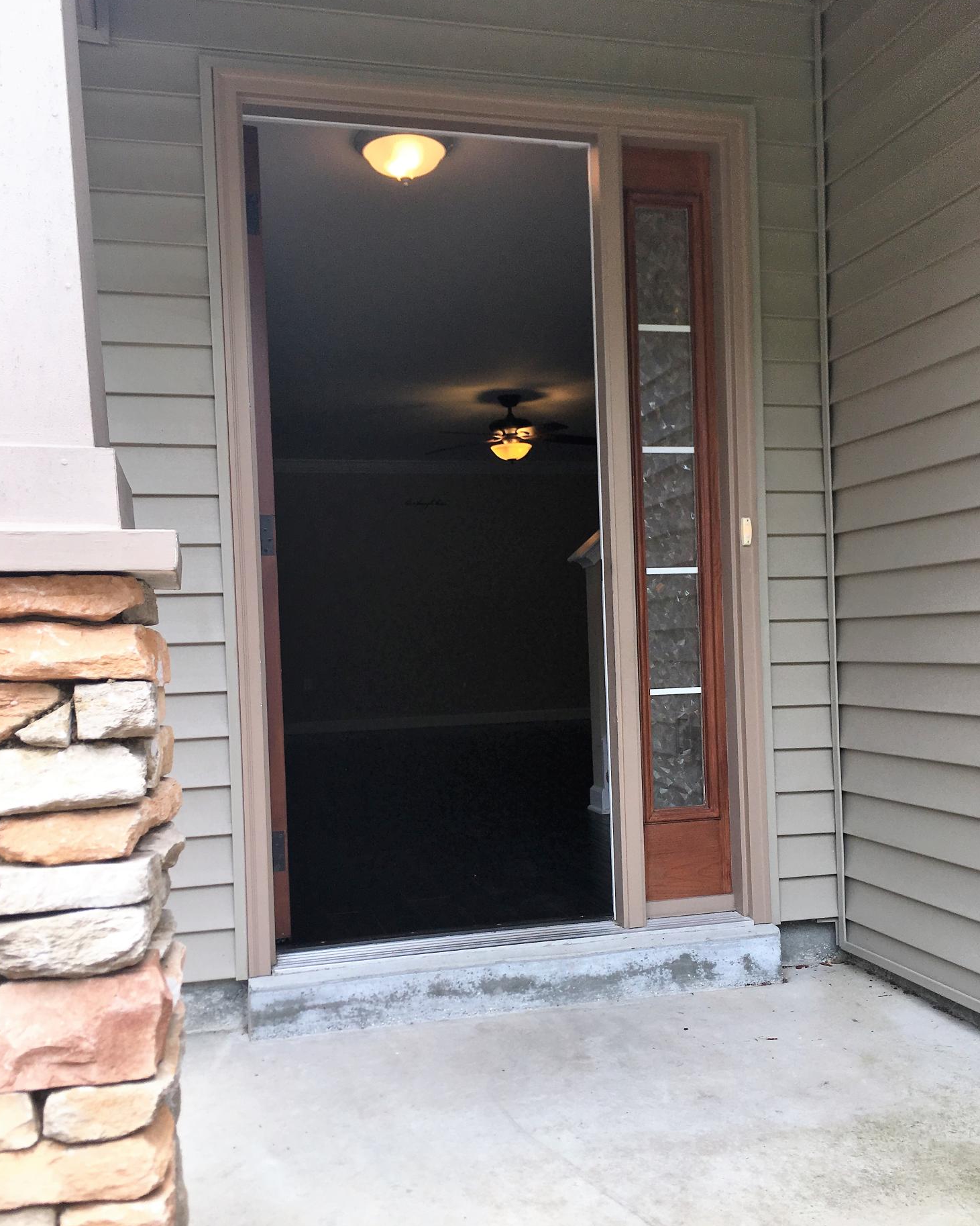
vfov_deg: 57.1
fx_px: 1124
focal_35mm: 31
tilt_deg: +0.8
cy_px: 664
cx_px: 486
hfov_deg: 47.1
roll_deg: +2.7
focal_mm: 4.15
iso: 25
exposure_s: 1/342
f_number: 2.2
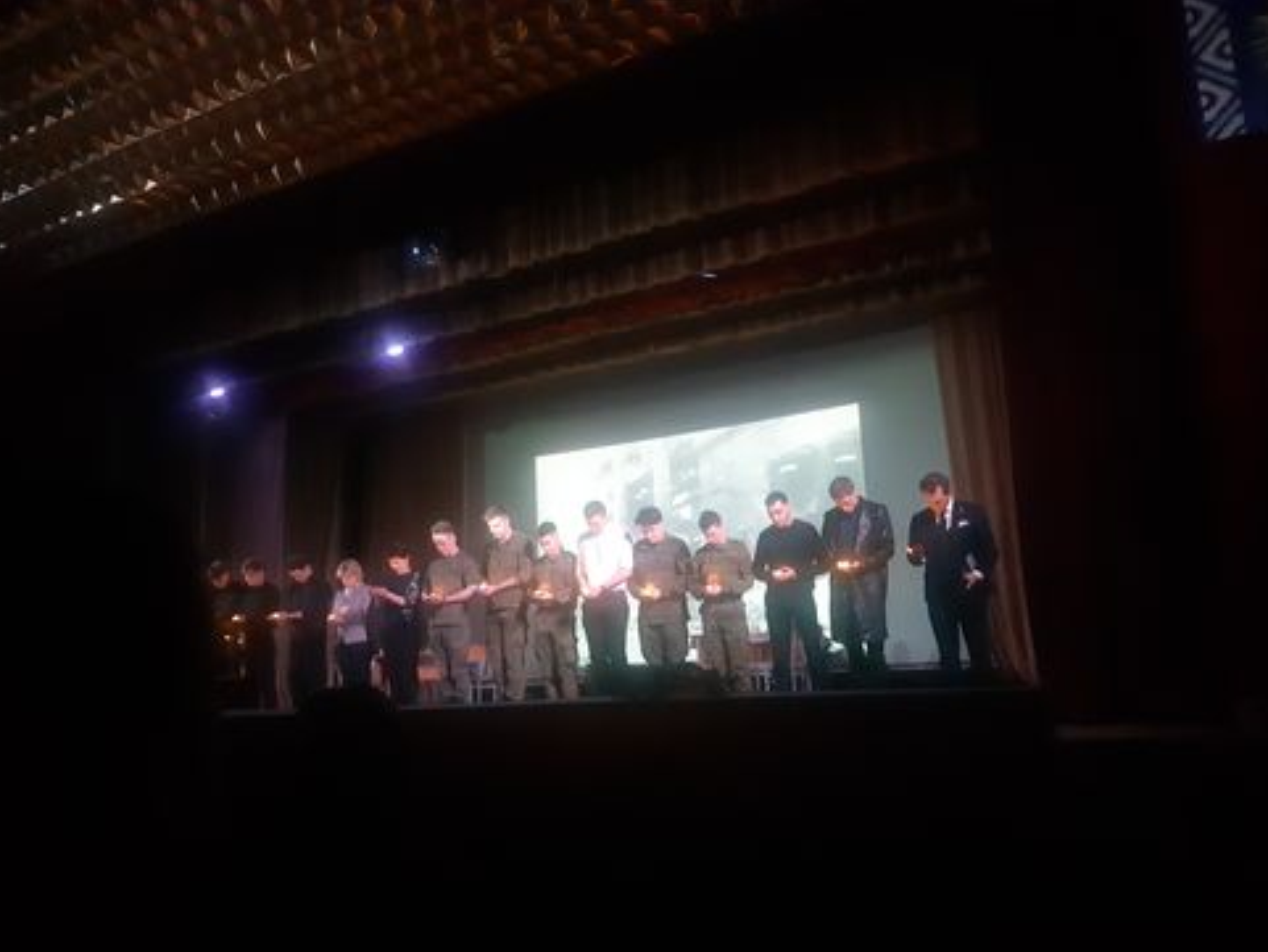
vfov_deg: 51.4
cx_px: 638
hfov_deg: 65.3
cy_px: 489
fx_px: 989
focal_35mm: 27
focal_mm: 3.93
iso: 1250
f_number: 1.7
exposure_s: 1/10
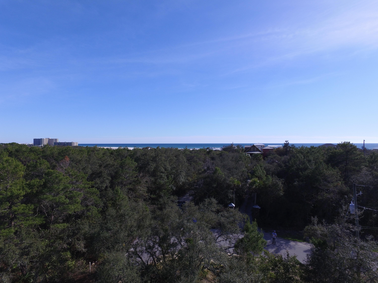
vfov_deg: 66.0
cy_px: 142
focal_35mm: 20
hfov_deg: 81.7
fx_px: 218
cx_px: 189
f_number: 2.8
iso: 100
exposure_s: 1/1294
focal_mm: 3.61
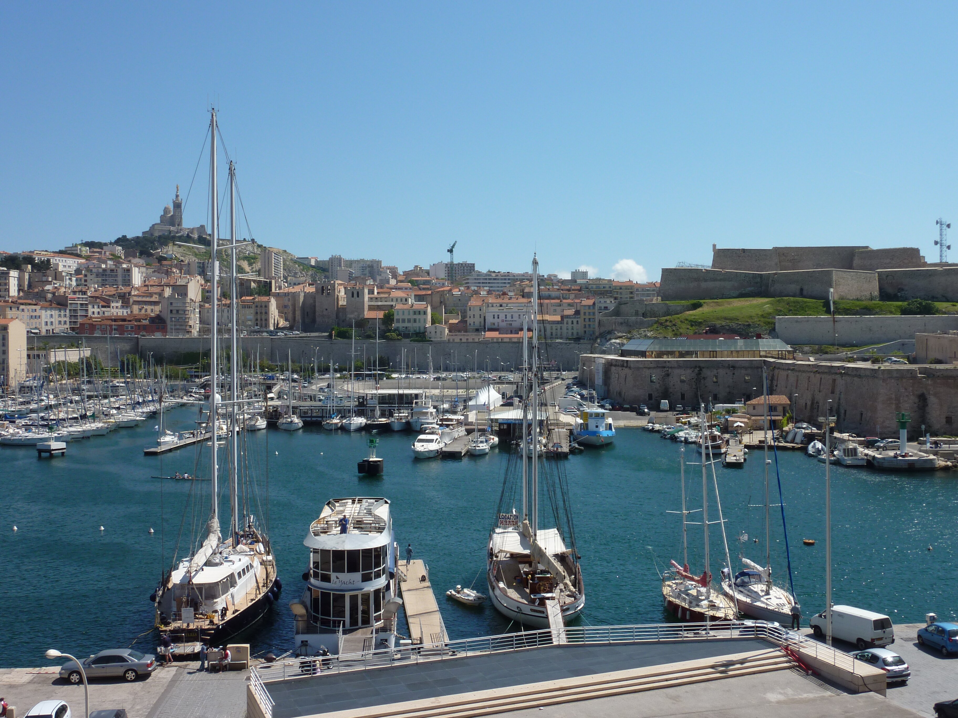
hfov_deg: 50.1
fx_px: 1024
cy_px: 359
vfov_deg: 38.7
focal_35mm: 37
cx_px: 479
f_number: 5.6
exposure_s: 1/500
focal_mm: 6.1
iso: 80
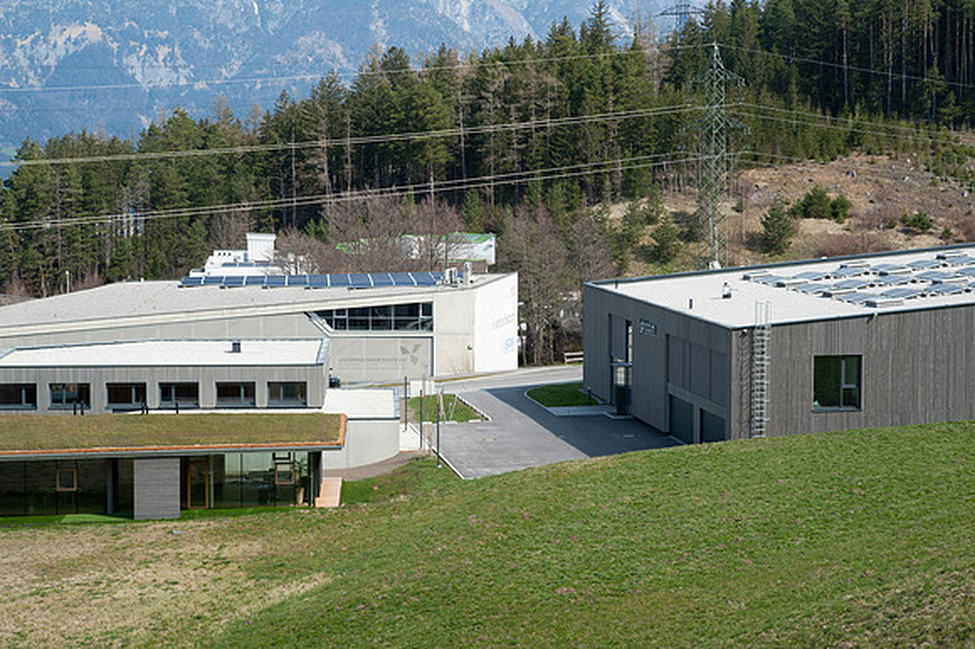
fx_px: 2030
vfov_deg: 18.2
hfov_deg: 27.0
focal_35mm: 75
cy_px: 324
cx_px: 488
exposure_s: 1/250
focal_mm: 75
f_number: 11
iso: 200
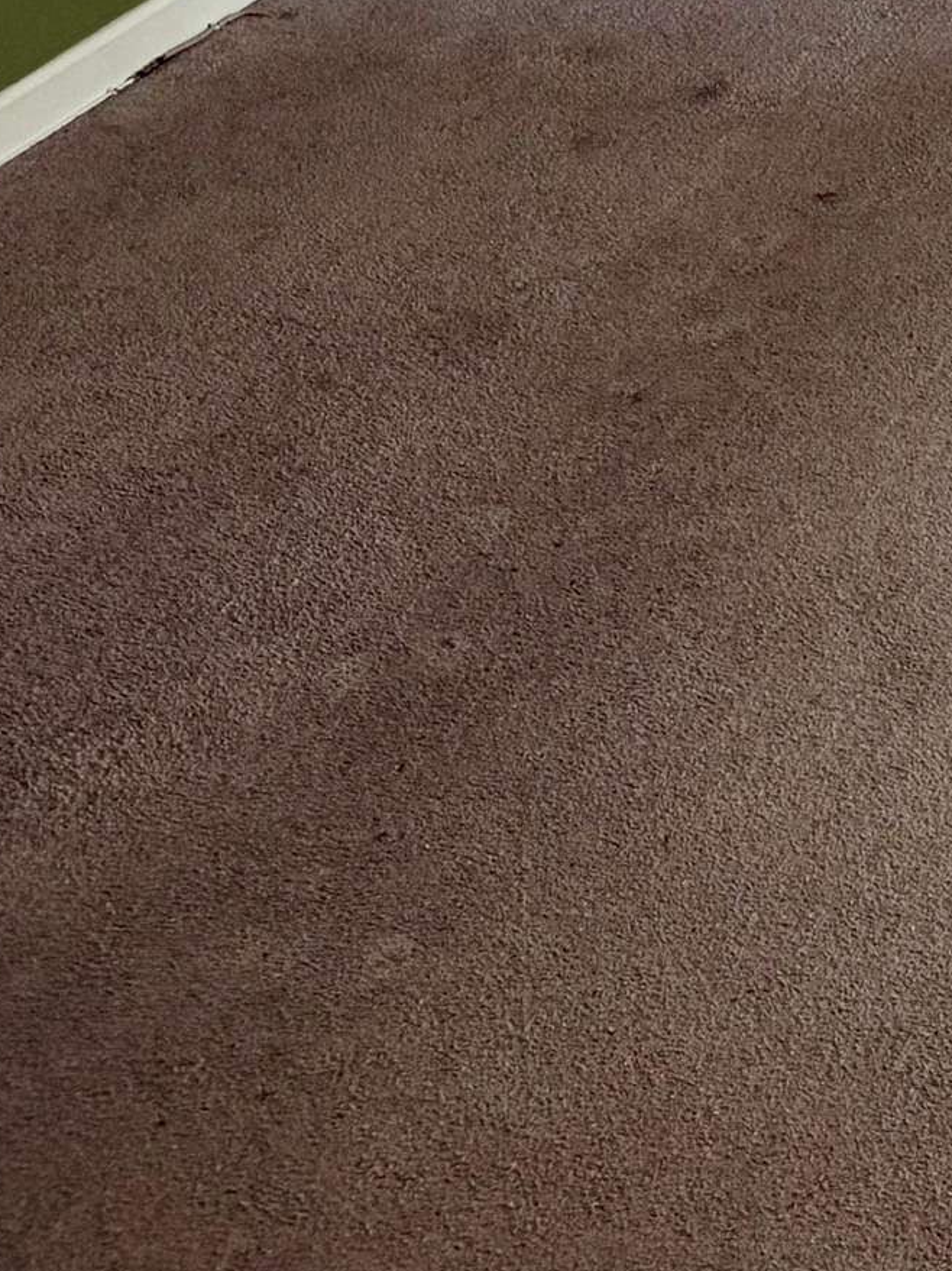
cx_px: 1807
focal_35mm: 84
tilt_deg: -17.6
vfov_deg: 21.4
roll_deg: +1.9
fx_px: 3082
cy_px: -317
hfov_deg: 14.9
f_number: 1.78
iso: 200
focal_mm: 6.76
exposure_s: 1/124
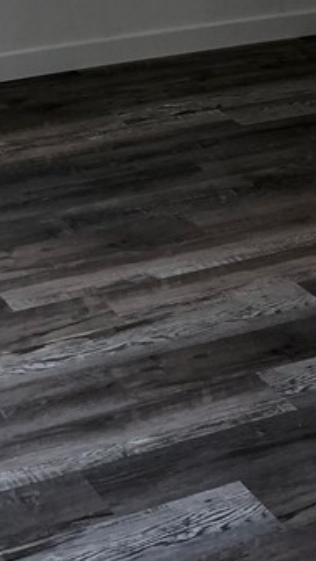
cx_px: 92
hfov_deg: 13.3
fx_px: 1355
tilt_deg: -10.4
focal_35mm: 91
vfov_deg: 22.1
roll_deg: -0.8
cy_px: -54
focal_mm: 4
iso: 40
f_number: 1.8
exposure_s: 1/120
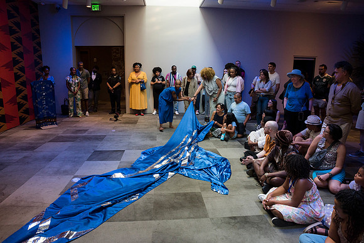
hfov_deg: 73.7
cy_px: 122
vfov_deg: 53.2
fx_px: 243
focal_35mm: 24
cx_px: 182
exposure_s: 1/125
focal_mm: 24
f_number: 5
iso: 800
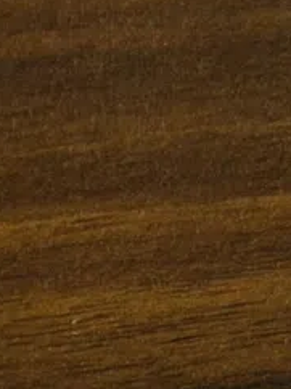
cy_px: 933
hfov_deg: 5.2
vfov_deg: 6.9
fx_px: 3043
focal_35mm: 271
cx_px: -511
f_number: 1.78
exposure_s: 1/40
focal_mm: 6.76
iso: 320
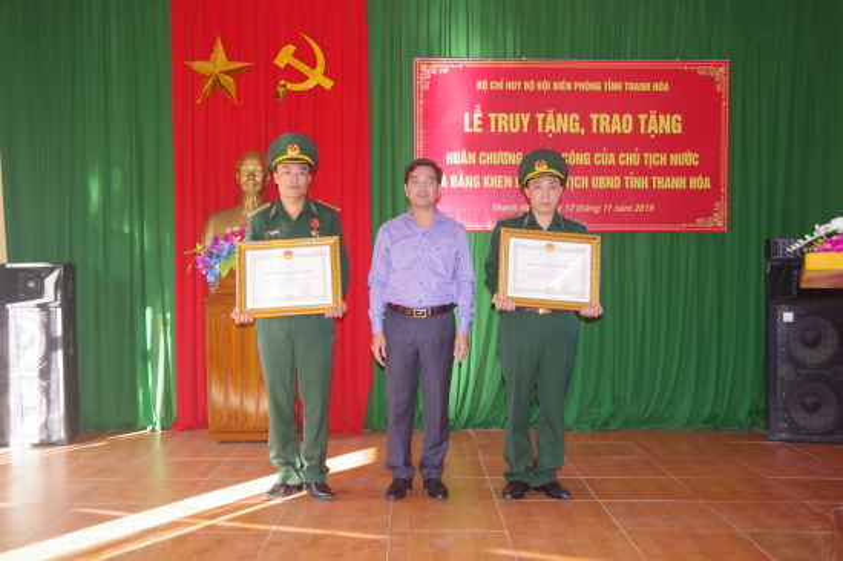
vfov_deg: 36.8
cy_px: 280
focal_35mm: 36
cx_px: 422
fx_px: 842
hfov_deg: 53.2
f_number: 4.5
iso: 800
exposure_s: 1/80
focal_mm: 24
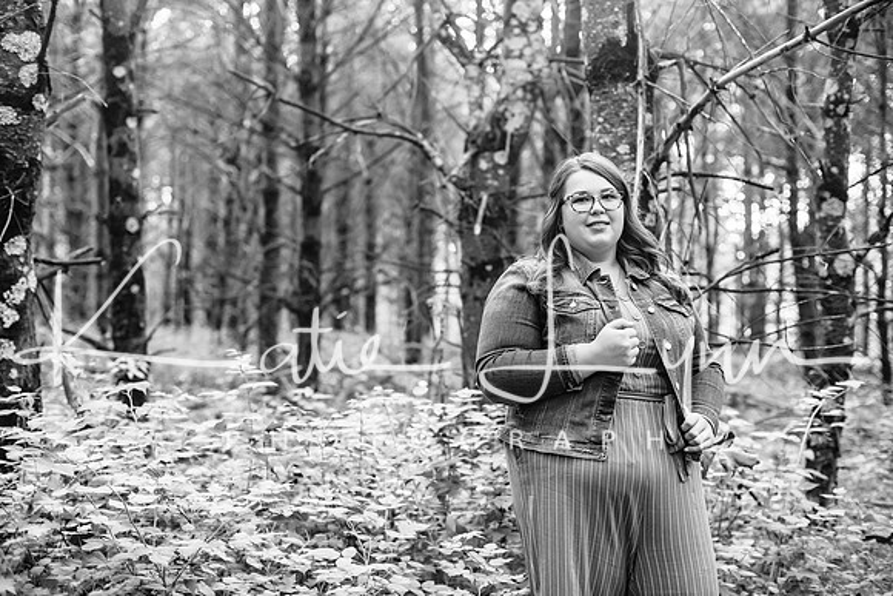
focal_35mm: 50
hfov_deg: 39.6
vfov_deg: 27.0
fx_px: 1241
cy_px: 298
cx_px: 446
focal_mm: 50
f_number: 2.8
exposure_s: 1/250
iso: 640
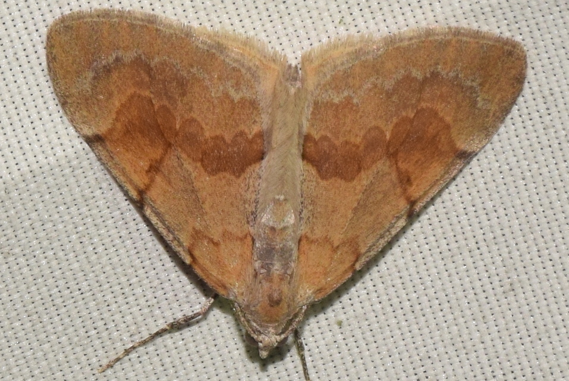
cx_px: 284
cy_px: 190
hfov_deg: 9.8
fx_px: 3322
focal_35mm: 210
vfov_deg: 6.6
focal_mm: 140
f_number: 14
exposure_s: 1/160
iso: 500
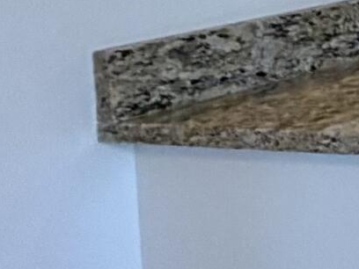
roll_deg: +1.5
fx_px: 1068
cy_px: -178
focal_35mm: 103
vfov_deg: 13.3
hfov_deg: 9.5
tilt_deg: -2.7
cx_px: 1263
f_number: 2.2
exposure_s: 1/120
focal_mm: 2.22
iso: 250
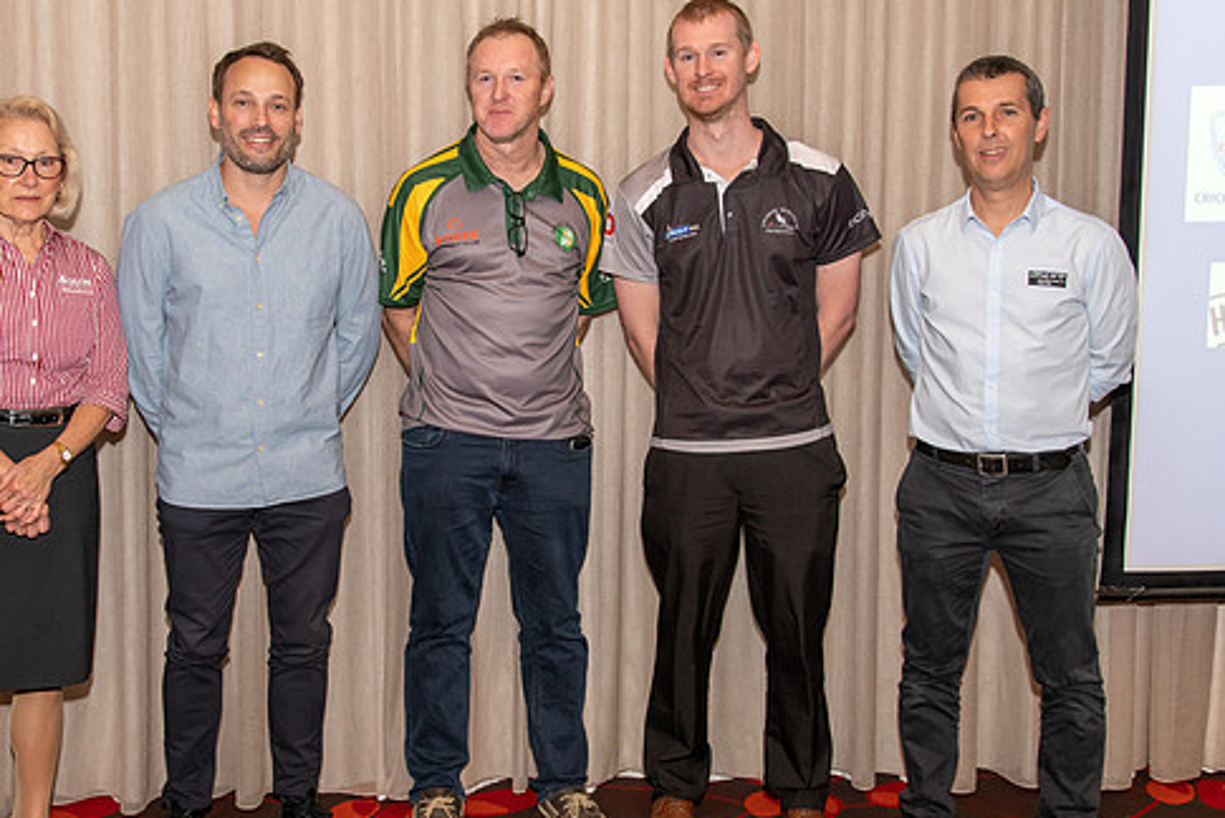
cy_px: 392
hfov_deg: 45.1
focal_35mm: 43
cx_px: 474
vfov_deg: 31.2
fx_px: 1464
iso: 800
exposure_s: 1/60
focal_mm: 32
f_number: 5.6
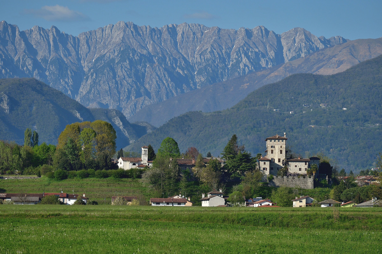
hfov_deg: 8.9
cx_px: 191
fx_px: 2462
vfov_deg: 5.9
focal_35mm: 232
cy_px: 127
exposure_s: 1/2000
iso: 100
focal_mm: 155
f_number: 5.6
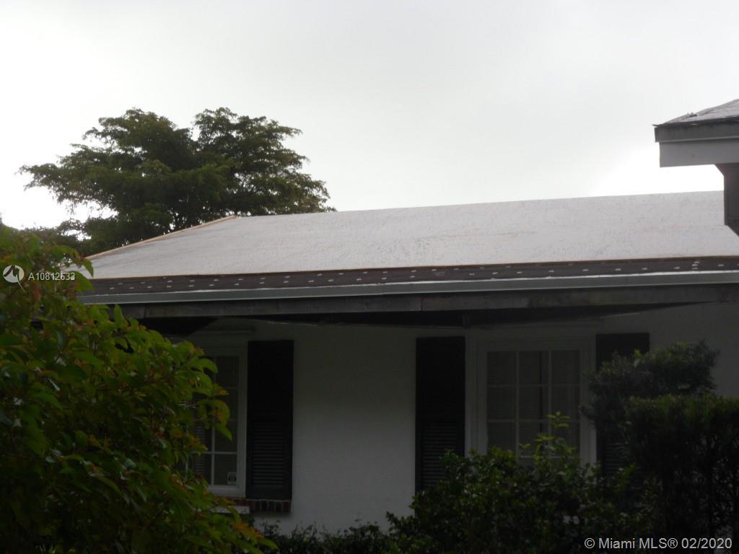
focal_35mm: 68
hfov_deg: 28.6
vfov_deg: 21.6
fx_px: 1452
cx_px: 370
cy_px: 277
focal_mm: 10.6
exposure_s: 1/250
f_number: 4.7
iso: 100
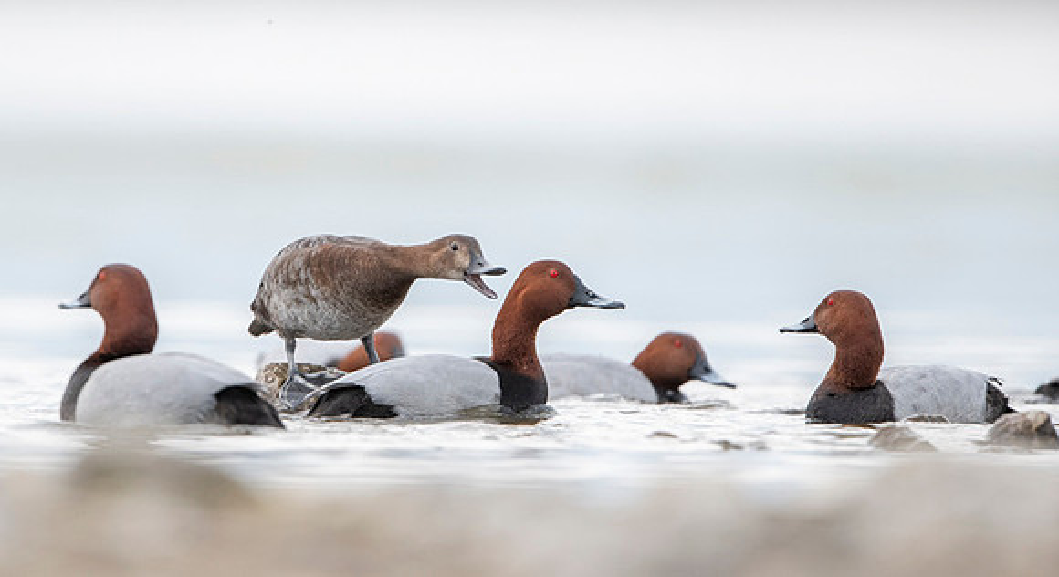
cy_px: 231
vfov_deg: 1.2
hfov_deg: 2.2
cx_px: 362
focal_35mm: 982
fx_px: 27369
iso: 1250
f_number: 5.6
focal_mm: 700
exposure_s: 1/800
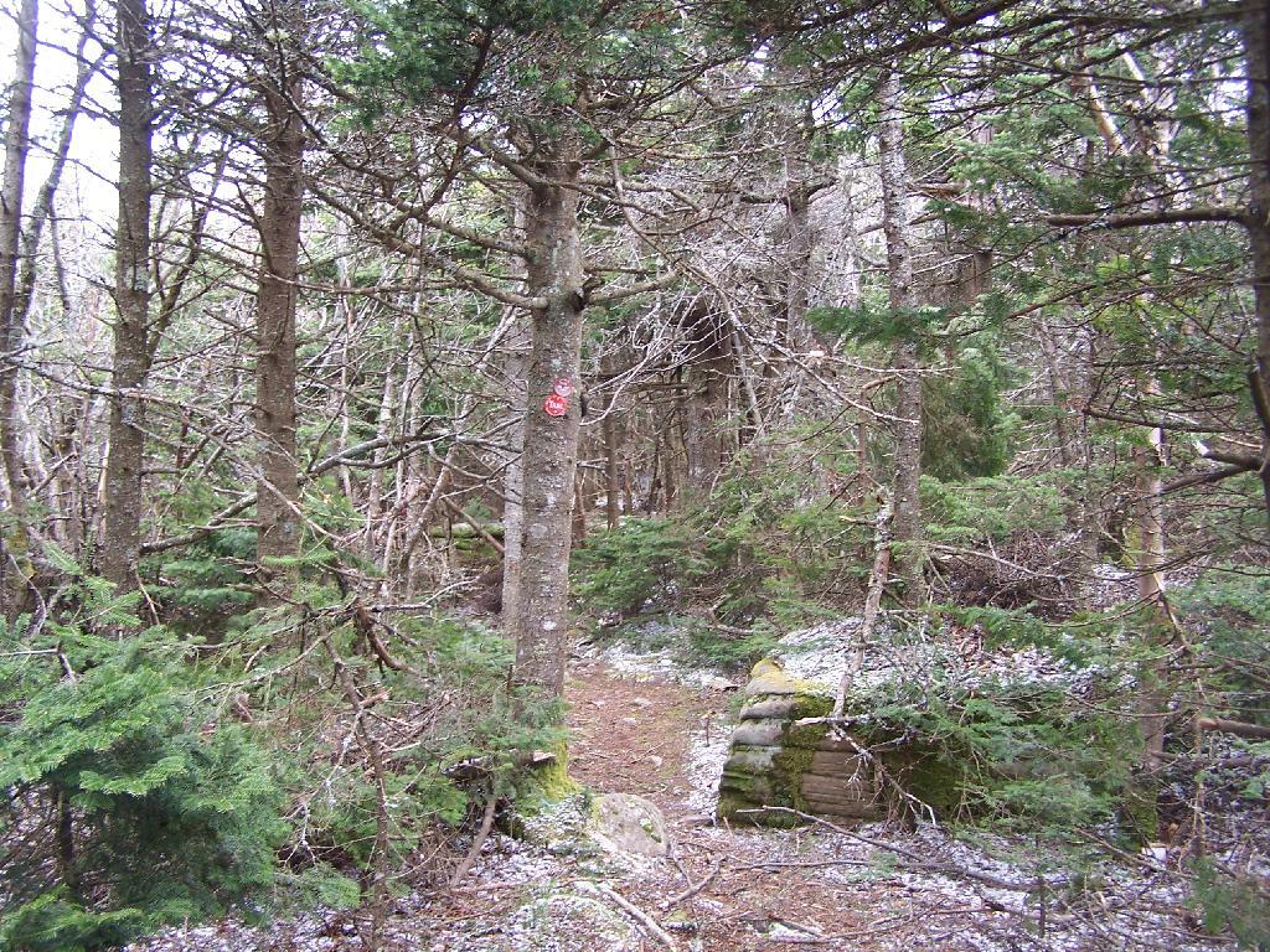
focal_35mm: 38
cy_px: 476
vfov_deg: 37.7
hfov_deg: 49.0
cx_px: 635
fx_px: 1394
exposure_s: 1/60
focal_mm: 6.3
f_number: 2.8
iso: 80
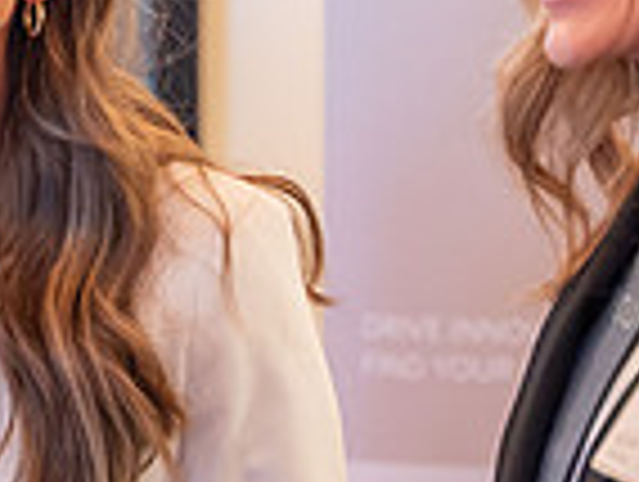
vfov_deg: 5.2
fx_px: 5325
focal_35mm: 288
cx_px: -4
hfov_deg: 6.8
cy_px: 281
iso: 2000
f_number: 2.8
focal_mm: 69
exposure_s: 1/40
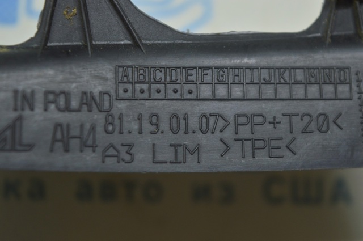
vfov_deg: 16.5
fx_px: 831
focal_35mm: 82
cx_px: 182
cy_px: 120
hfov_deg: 24.6
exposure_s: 1/40
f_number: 5.6
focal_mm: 55
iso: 400
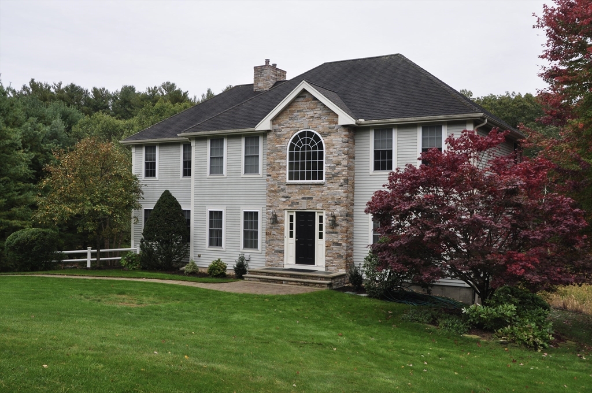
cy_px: 196
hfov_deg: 53.2
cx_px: 296
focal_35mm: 36
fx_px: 591
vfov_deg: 36.8
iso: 320
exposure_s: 1/60
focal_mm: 24
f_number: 8
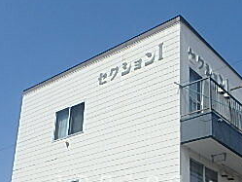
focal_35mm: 54
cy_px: 182
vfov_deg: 25.7
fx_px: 378
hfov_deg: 35.5
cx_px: 121
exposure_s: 1/800
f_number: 6
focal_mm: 3.7
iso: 125
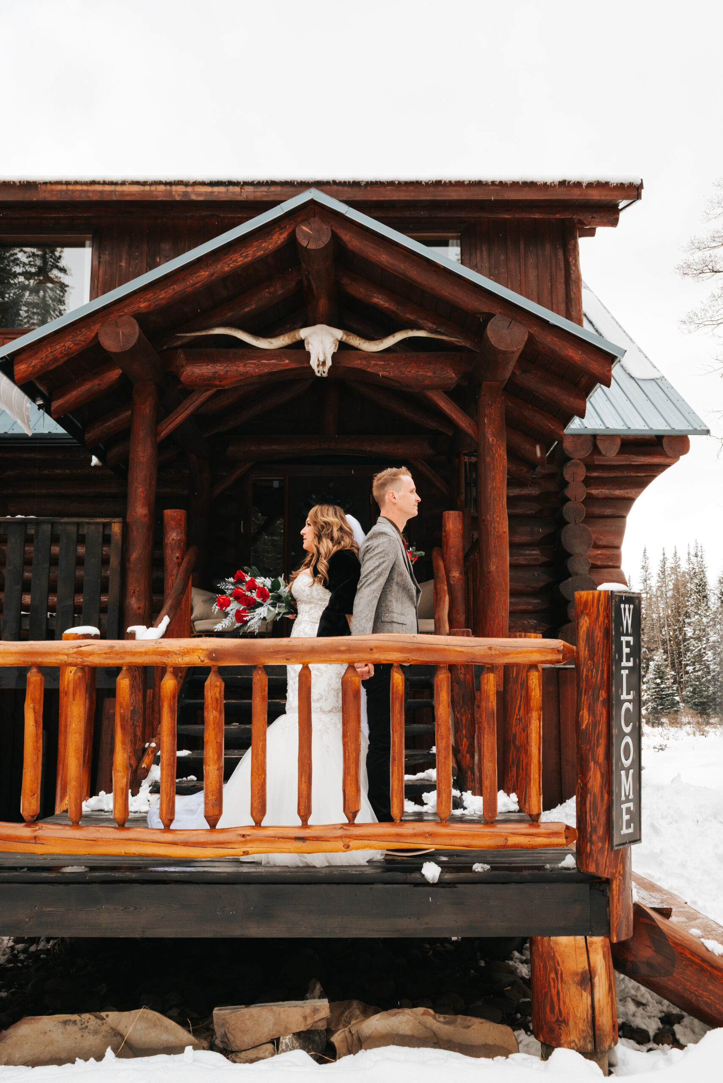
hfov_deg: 40.6
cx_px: 362
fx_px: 978
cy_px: 542
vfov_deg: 57.9
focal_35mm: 32
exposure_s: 1/160
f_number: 10
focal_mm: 32.5
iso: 640
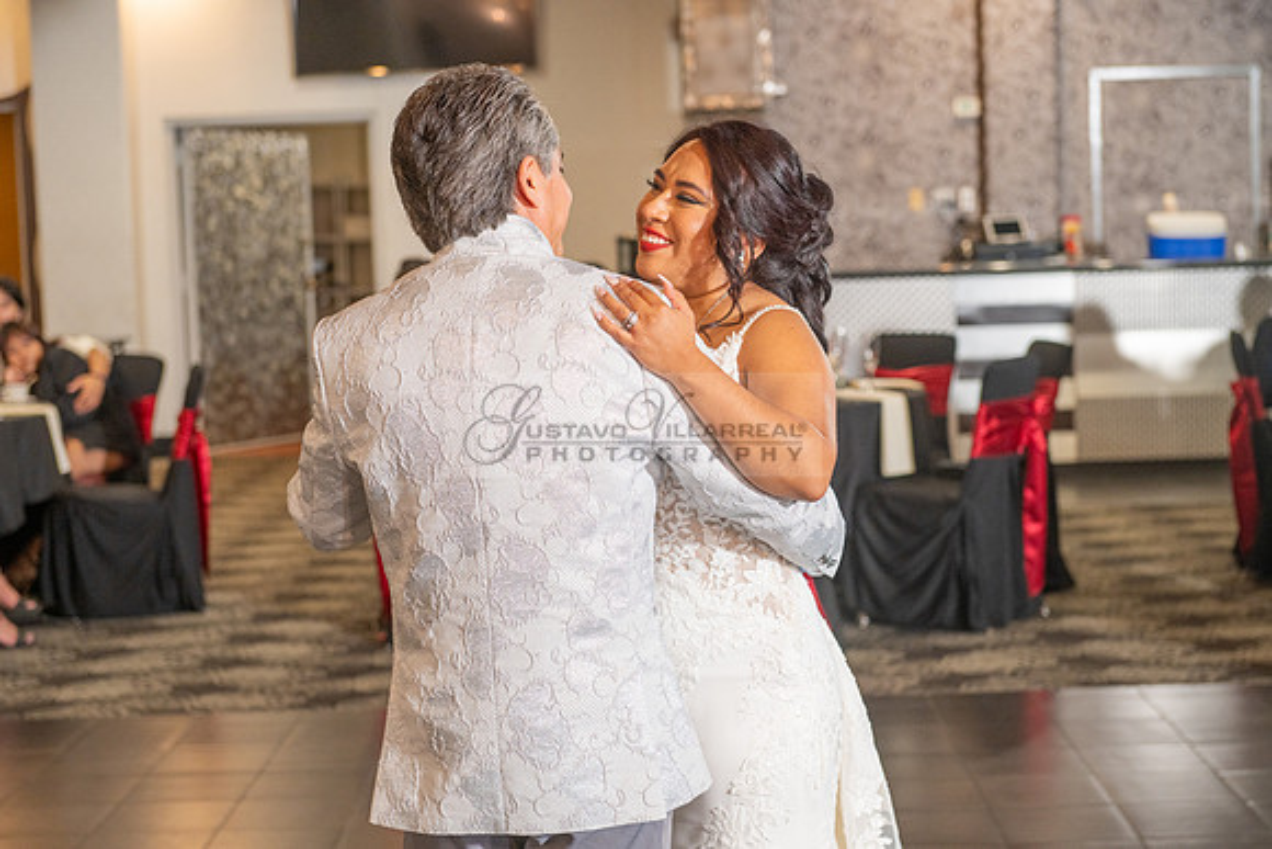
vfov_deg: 19.5
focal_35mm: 70
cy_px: 424
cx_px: 636
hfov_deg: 28.8
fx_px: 2474
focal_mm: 70
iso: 800
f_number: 4.5
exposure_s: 1/125
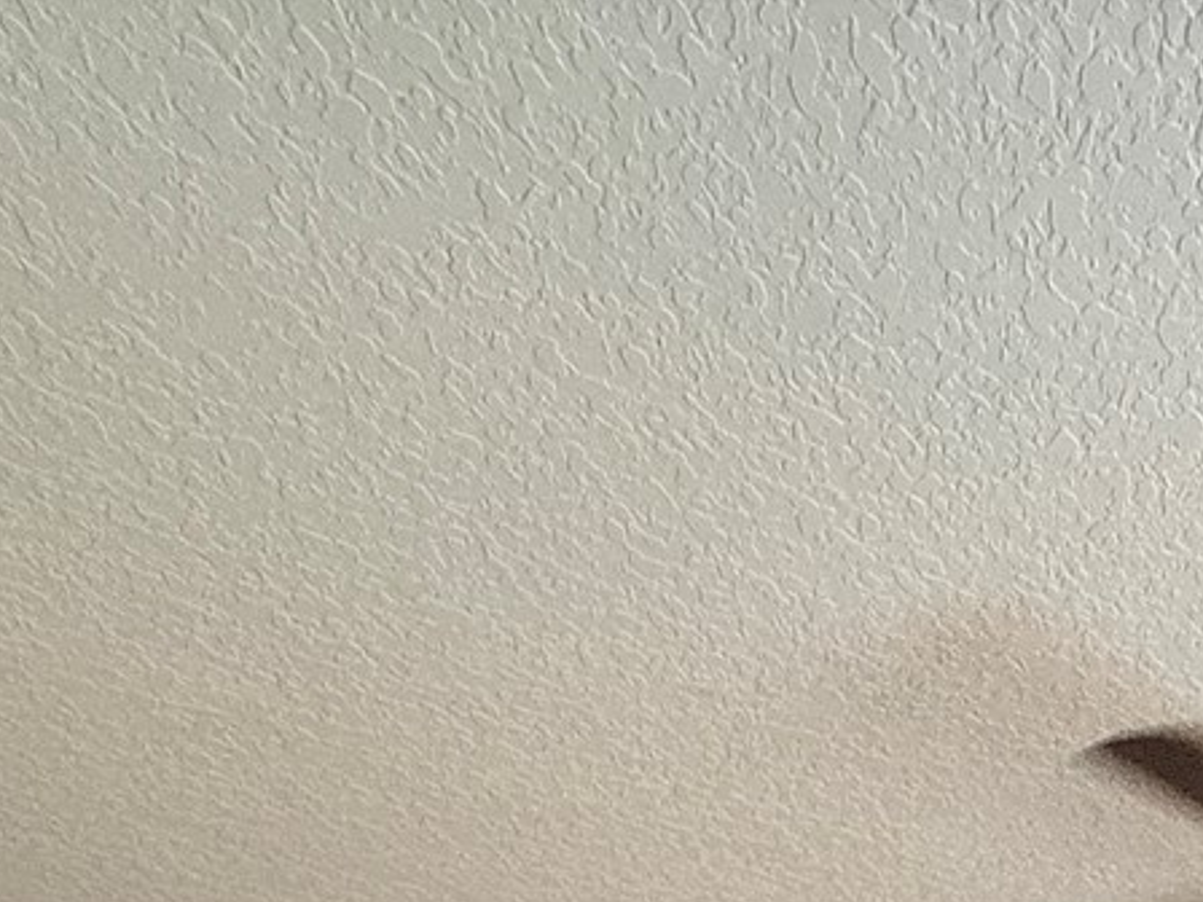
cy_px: 1603
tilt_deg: +2.6
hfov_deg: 34.7
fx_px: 1738
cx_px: 1203
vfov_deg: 20.7
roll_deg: +0.5
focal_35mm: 50
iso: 400
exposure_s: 1/120
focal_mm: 2.22
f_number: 2.2
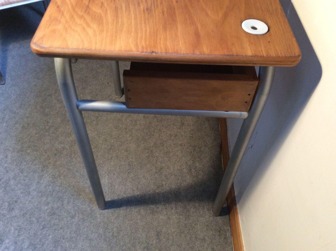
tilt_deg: -49.5
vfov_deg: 44.1
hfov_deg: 56.9
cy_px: 126
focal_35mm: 32
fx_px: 310
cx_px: 168
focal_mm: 3.3
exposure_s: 1/25
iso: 200
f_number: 2.4
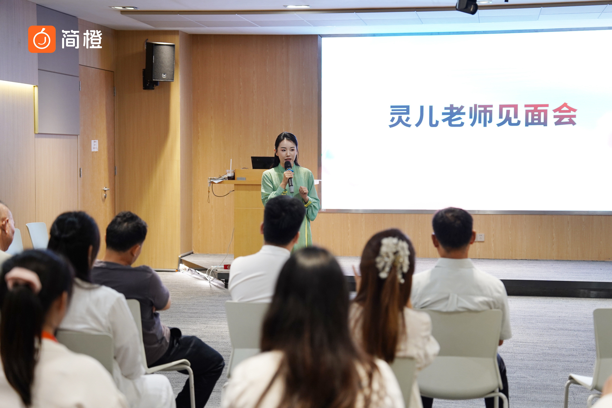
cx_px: 306
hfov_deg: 28.8
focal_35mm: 70
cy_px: 204
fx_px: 1190
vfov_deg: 19.5
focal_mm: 70
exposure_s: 1/125
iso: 1000
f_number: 2.8
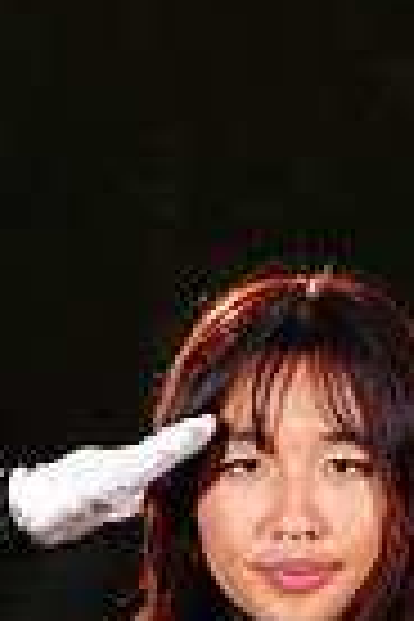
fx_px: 11074
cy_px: 810
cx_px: 238
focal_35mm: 642
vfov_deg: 3.2
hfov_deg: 2.1
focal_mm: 197
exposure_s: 1/500
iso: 125
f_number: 7.1
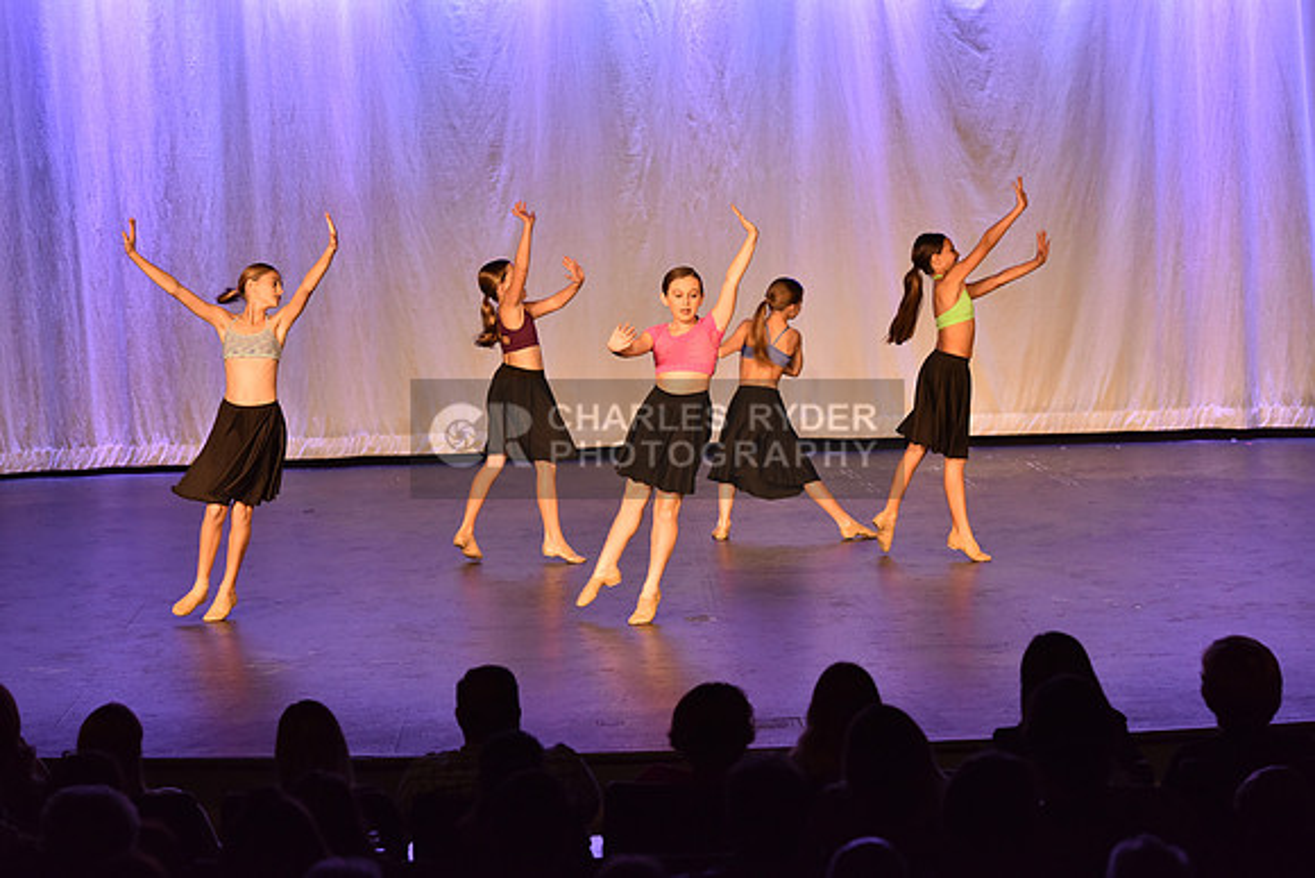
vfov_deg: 11.8
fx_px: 4238
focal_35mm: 116
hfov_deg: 17.6
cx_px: 658
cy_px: 439
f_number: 4.5
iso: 2000
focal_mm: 116
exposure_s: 1/250
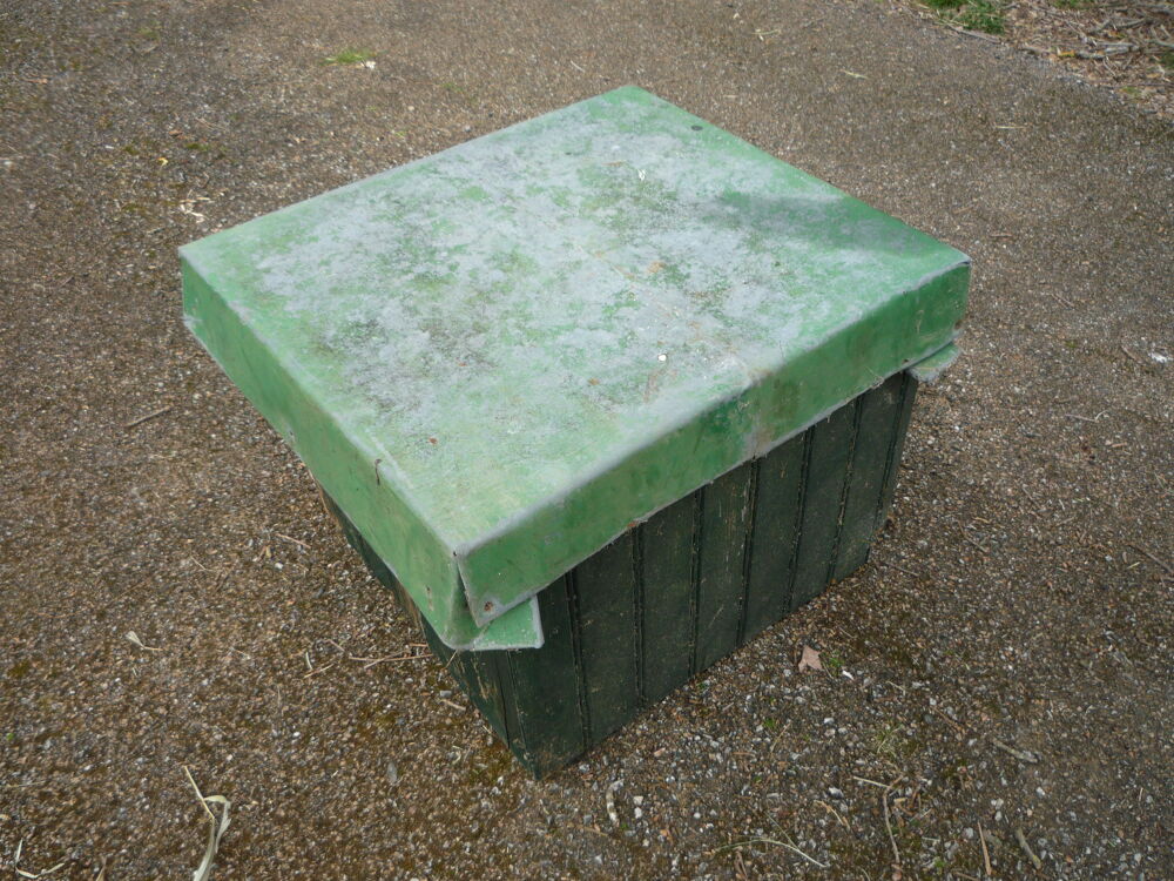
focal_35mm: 30
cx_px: 587
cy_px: 440
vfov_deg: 46.8
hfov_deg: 60.0
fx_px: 1017
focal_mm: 5.2
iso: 100
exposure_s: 1/100
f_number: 3.5
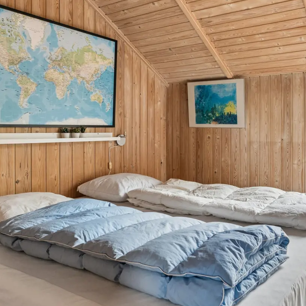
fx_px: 300
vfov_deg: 53.9
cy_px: 138
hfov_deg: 52.1
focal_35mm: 30
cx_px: 222
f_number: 8
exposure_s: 1/10
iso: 400
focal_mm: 10
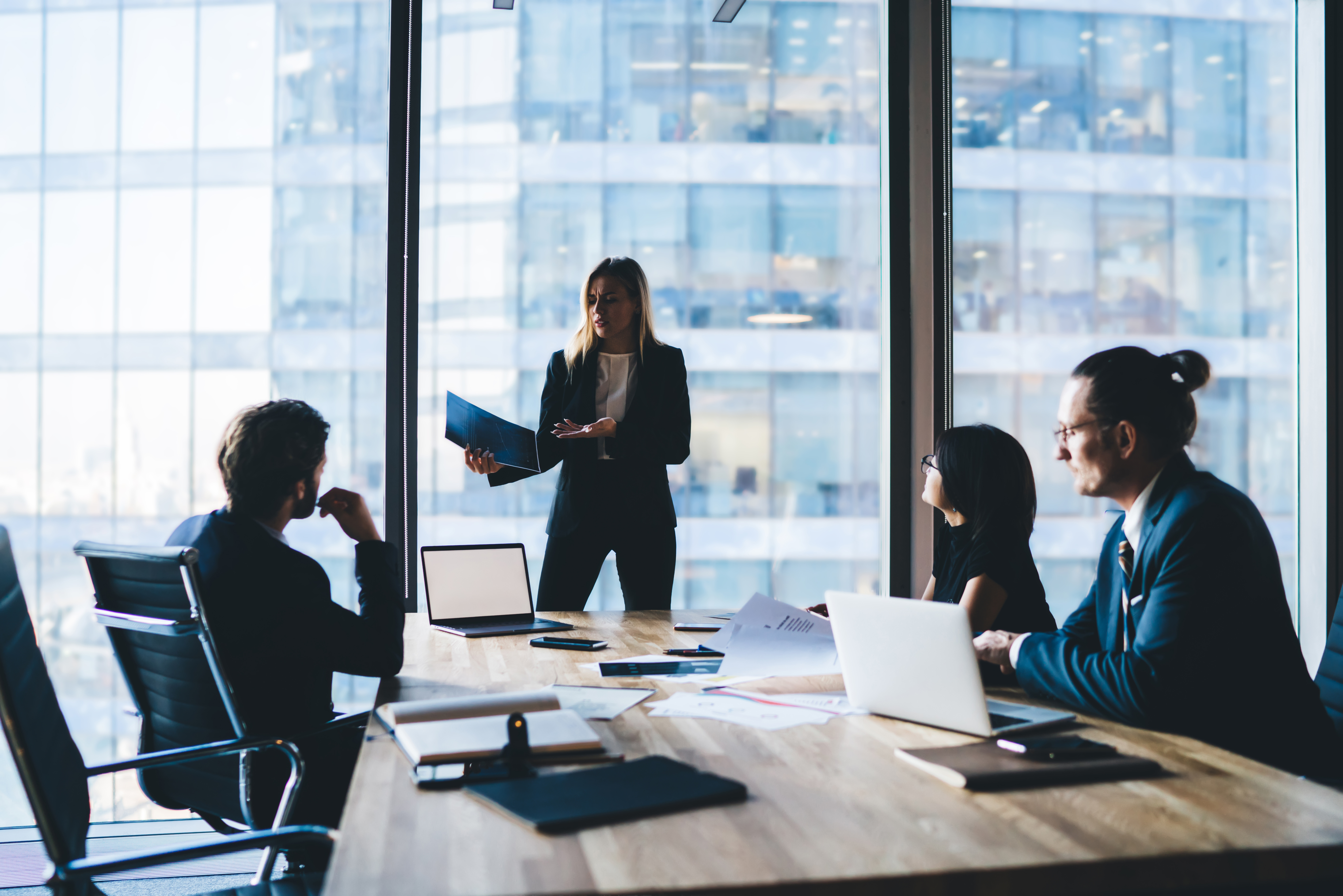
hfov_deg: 54.4
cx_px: 672
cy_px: 448
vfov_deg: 37.9
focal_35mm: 35
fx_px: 1306
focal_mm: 35
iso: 800
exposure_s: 1/250
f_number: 2
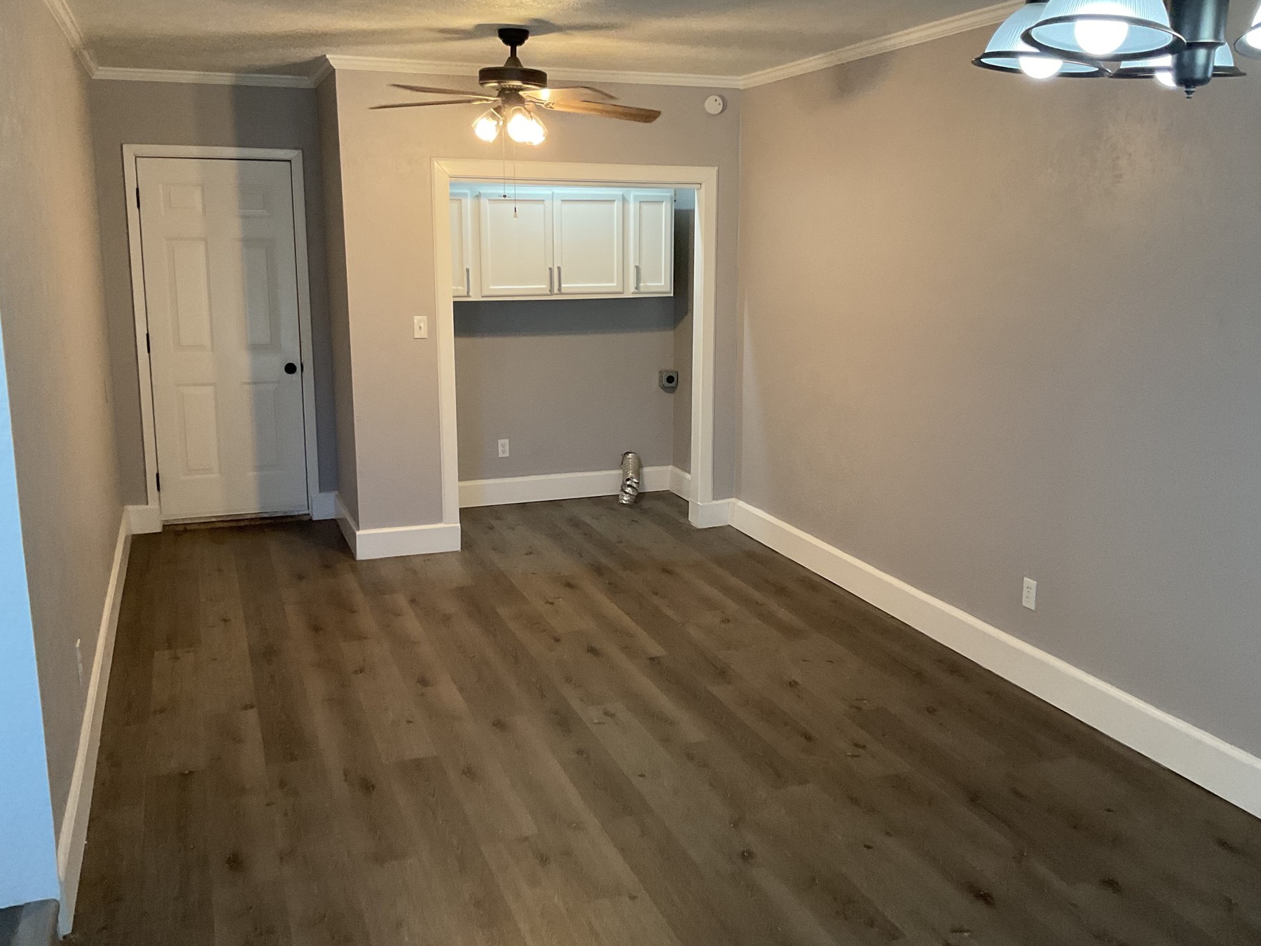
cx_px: 648
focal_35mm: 33
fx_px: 1202
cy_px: 465
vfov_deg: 42.9
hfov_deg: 55.3
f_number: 1.8
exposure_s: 1/60
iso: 200
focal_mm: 3
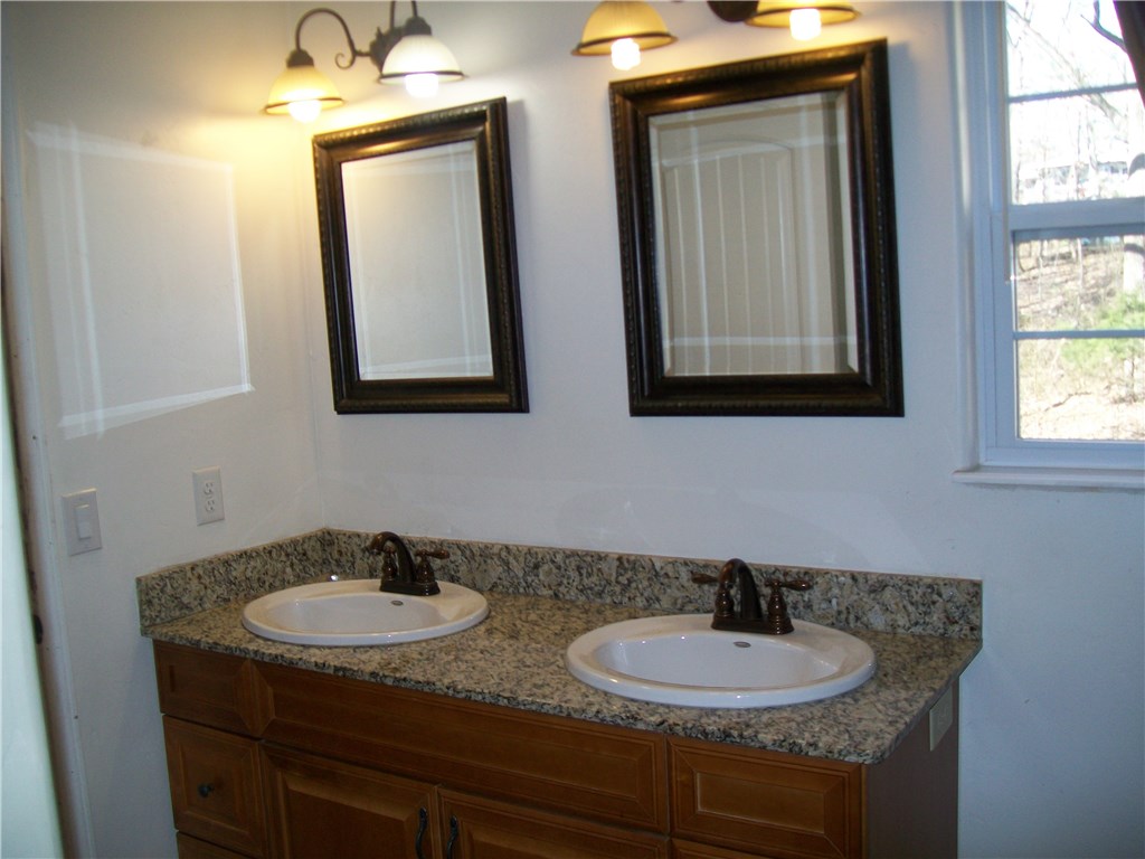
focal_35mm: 34
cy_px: 430
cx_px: 572
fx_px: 1125
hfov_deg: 54.0
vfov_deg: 41.8
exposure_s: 1/60
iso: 64
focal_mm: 6.1
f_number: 2.7
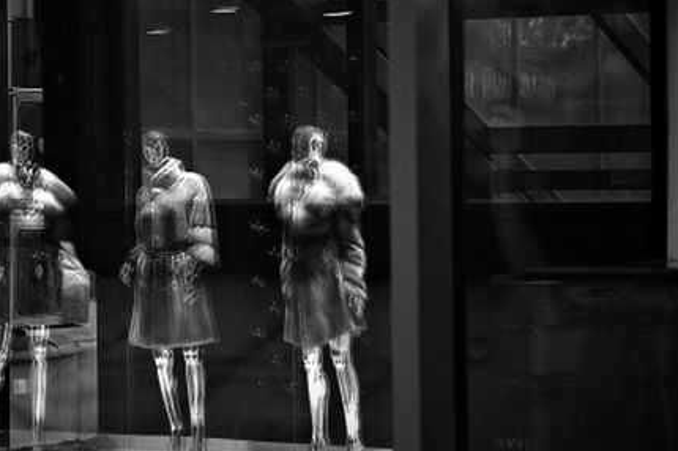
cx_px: 188
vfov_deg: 8.7
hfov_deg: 13.1
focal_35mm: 157
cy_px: 192
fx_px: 2954
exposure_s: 1/30
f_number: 2.8
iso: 100
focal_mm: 50
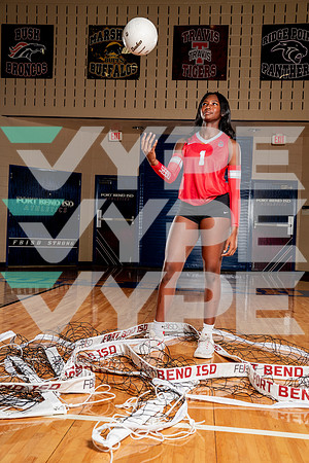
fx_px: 515
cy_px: 232
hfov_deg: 33.4
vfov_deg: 48.5
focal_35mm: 40
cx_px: 154
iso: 200
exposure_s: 1/250
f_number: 5.6
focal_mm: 40
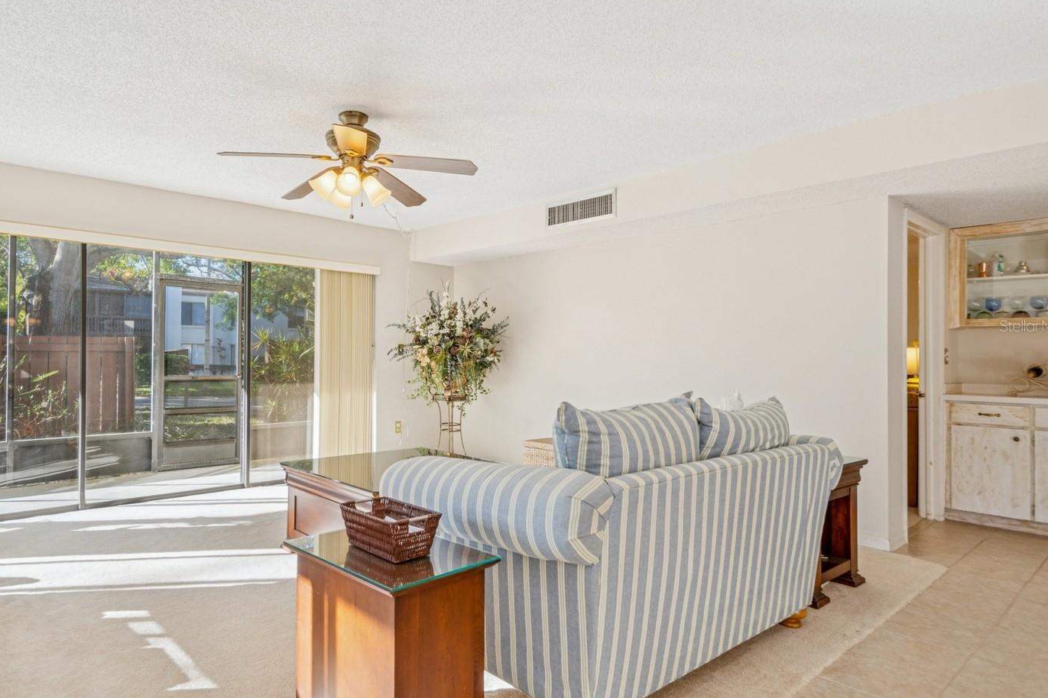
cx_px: 460
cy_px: 325
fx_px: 611
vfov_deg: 59.4
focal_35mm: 21
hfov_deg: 80.9
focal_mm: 12
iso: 200
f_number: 8
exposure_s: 1/10
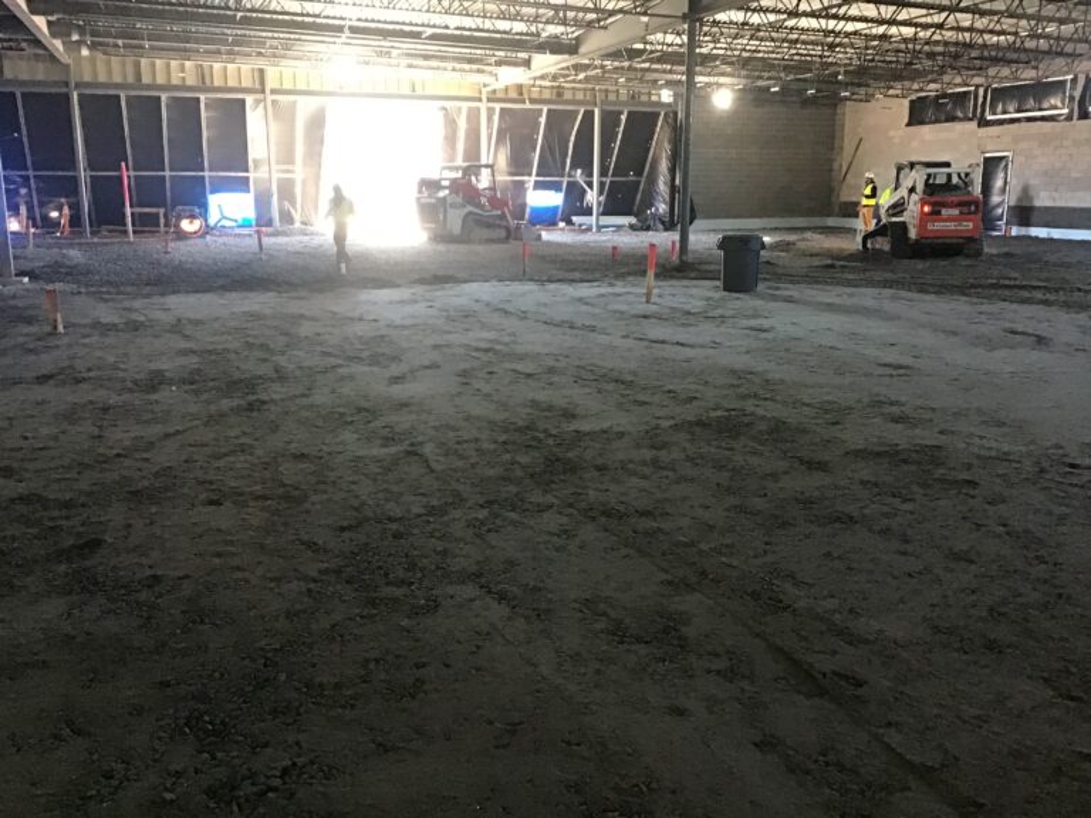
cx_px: 546
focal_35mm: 31
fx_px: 977
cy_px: 409
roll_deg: -0.2
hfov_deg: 58.4
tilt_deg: -11.8
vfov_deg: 45.4
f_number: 2.4
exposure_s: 1/30
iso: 250
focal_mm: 3.3
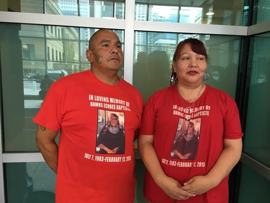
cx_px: 135
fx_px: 226
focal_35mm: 29
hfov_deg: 61.6
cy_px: 102
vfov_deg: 48.3
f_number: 2.2
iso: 64
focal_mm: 4.15
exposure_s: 1/30
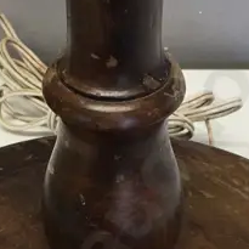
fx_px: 1042
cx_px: 67
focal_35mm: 128
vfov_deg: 13.3
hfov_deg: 13.6
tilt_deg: -45.2
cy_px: 301
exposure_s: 1/33
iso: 64
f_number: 2.2
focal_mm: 4.15
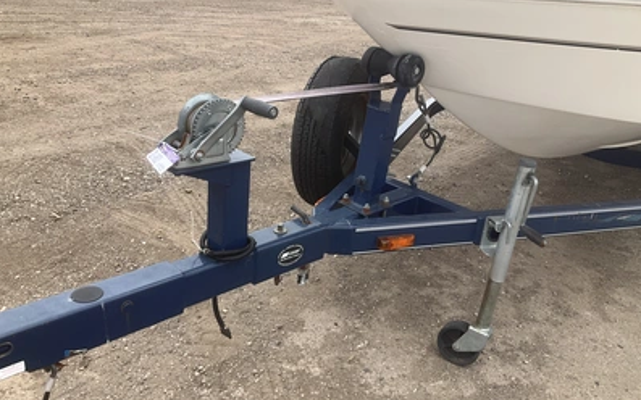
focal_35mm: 31
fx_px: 541
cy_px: 189
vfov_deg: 40.6
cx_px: 321
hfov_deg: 61.2
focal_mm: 3
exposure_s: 1/599
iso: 25
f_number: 1.8
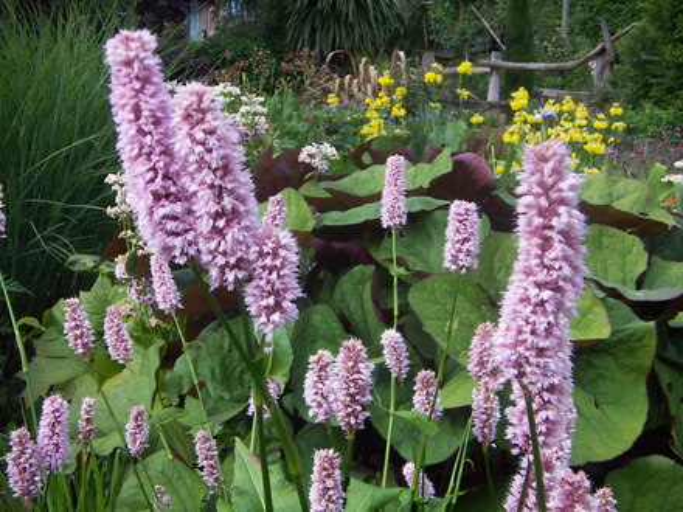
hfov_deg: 37.5
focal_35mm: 51
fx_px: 1006
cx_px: 342
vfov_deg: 28.6
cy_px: 256
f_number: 3.2
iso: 50
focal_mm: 6.7
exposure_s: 1/250
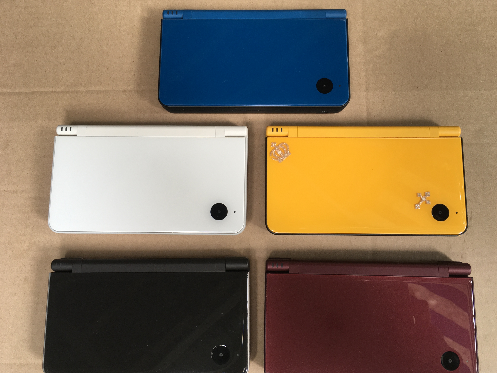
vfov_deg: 45.4
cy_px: 191
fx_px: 445
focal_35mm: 31
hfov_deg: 58.3
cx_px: 255
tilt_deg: -77.7
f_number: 2.2
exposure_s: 1/50
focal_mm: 4.15
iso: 32
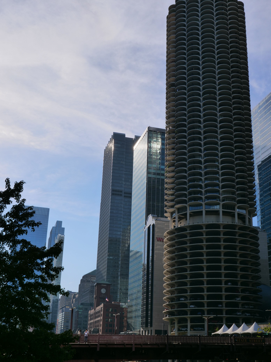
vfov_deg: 44.8
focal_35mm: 42
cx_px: 136
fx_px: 438
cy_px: 181
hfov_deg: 34.3
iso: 200
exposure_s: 1/800
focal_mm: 21
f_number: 8
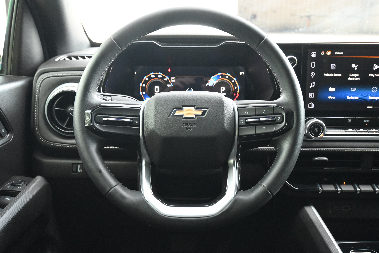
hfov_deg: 55.1
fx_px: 363
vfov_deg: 38.4
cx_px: 190
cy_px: 126
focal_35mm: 34
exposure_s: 1/125
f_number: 4.2
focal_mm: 23
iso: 2000
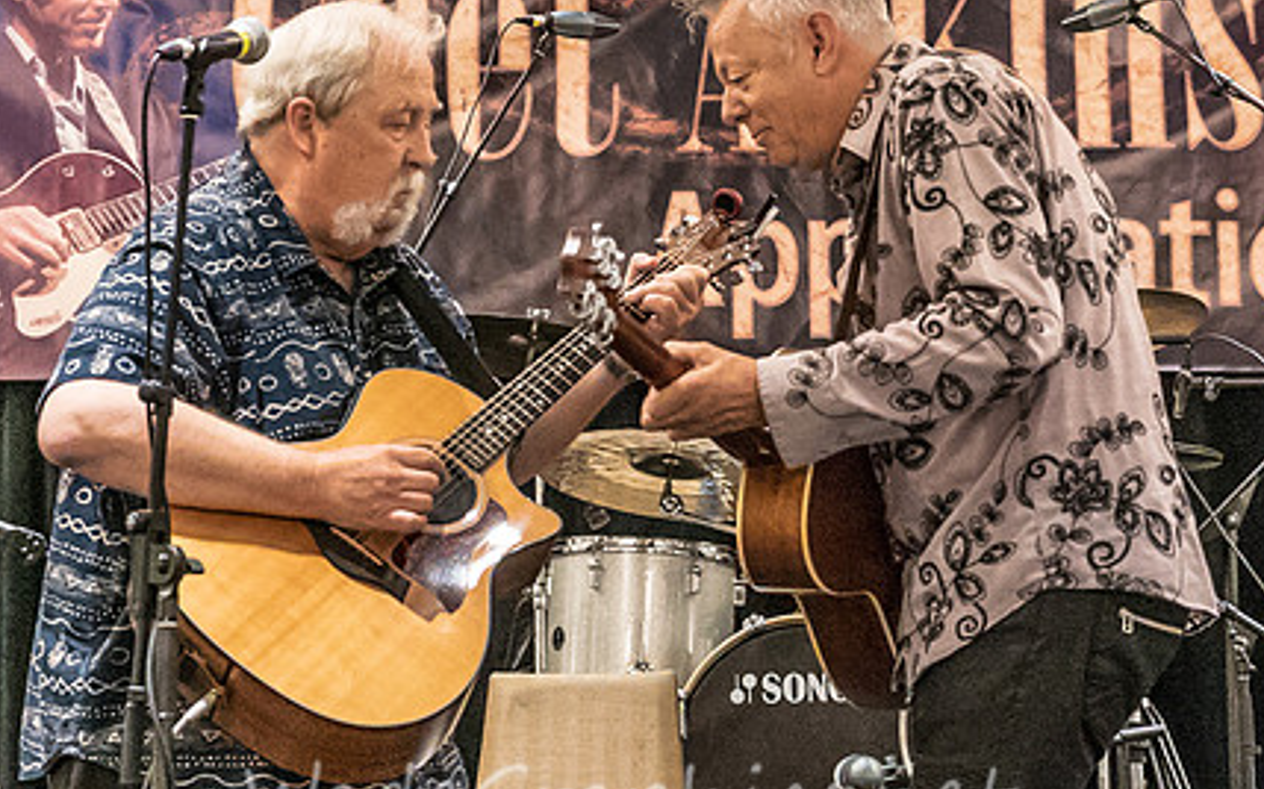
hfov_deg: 17.0
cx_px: 606
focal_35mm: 123
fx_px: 4237
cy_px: 176
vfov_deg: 10.6
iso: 10000
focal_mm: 61
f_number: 5.6
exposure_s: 1/200
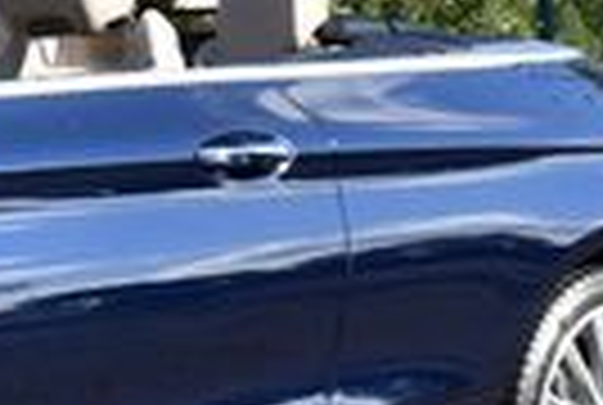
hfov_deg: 9.3
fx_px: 3525
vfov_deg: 6.6
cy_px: 126
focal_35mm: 210
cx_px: -490
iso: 160
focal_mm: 22
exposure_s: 1/250
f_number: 8
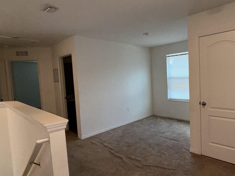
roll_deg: +2.3
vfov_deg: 58.9
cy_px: 88
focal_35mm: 23
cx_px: 147
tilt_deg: -2.9
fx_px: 156
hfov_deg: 72.7
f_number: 2.2
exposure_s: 1/122
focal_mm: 2.22
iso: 80
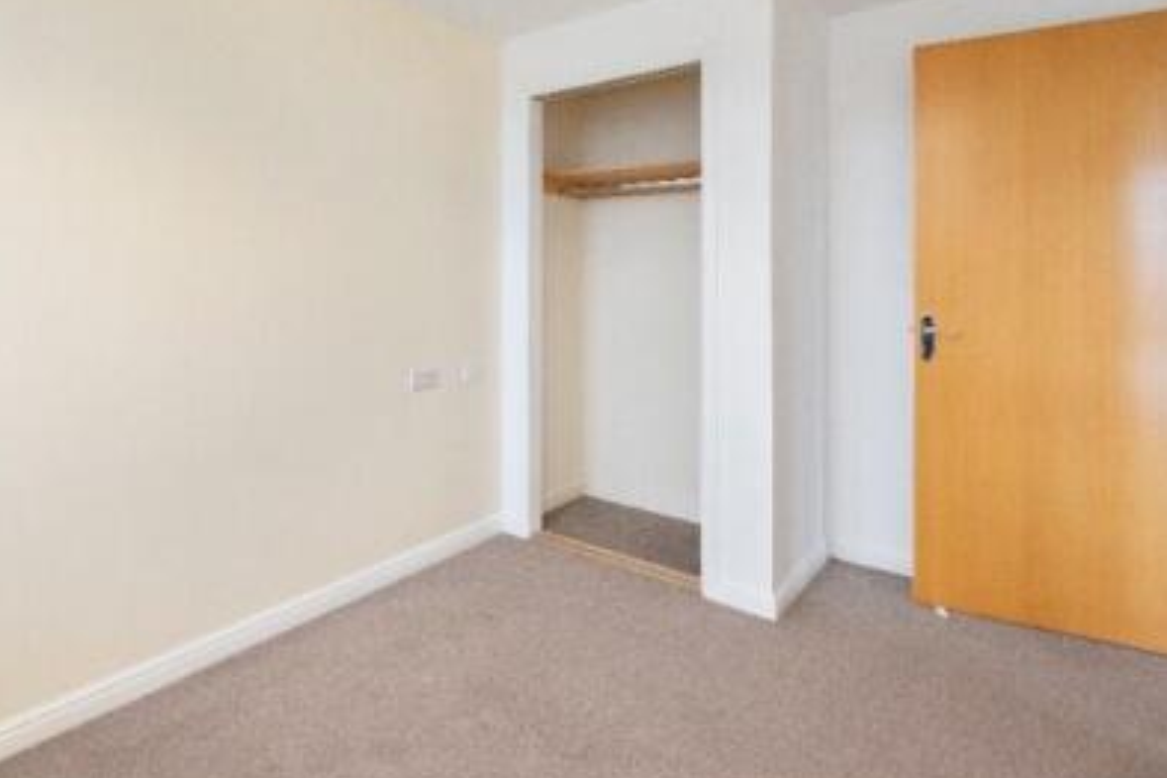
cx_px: 491
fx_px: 648
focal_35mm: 20
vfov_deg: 59.8
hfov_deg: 83.3
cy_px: 233
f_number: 5
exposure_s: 1/30
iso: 800
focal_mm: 8
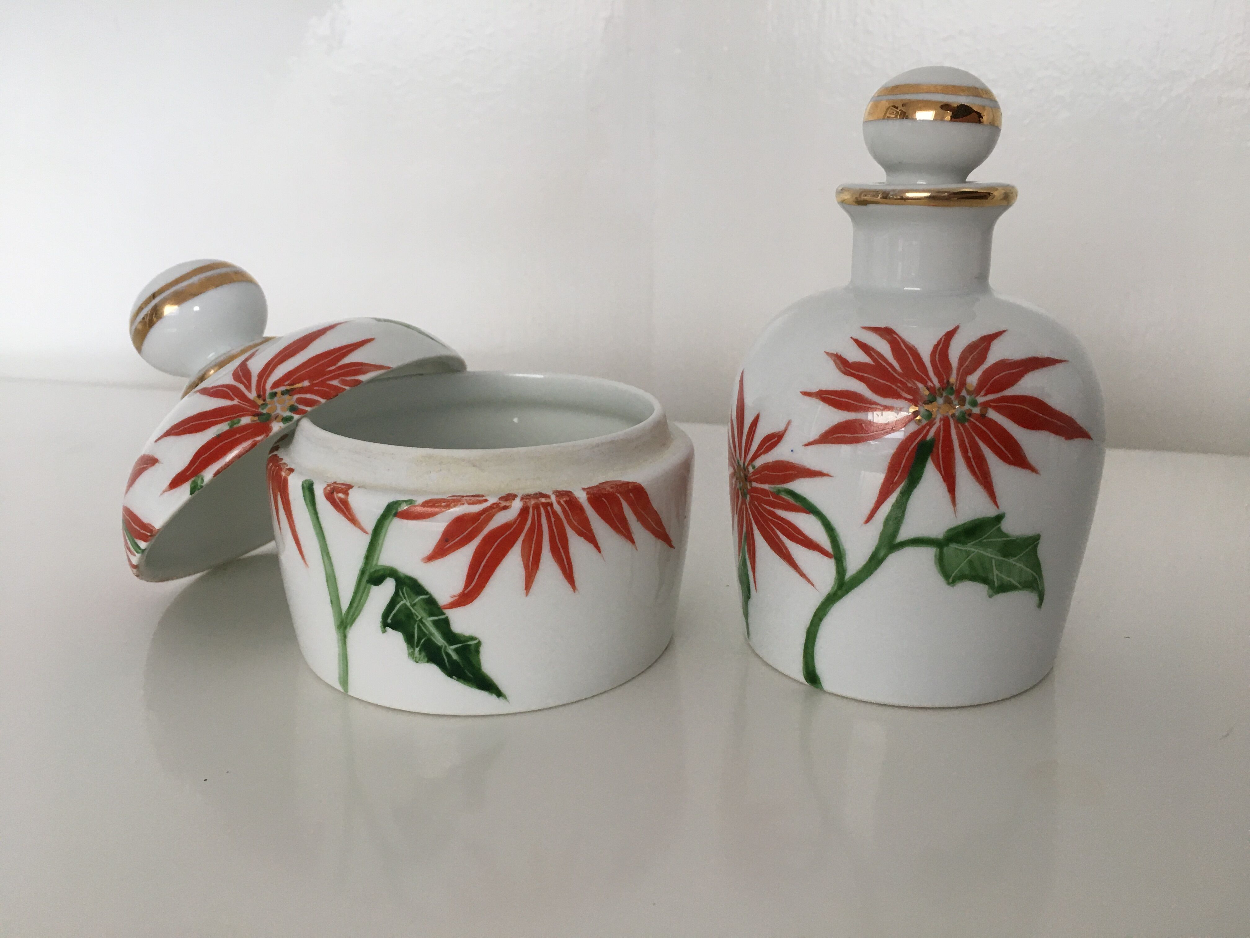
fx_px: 1047
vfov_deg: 48.2
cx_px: 625
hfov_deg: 61.7
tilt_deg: -17.5
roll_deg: -0.6
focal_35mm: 29
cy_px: 469
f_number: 2.2
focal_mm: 4.15
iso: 40
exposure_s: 1/30
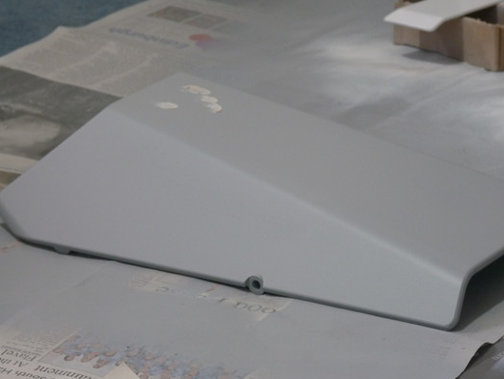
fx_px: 2535
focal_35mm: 174
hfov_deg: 11.4
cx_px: 285
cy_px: 188
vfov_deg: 8.5
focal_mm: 25.2
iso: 200
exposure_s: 1/6
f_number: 3.6
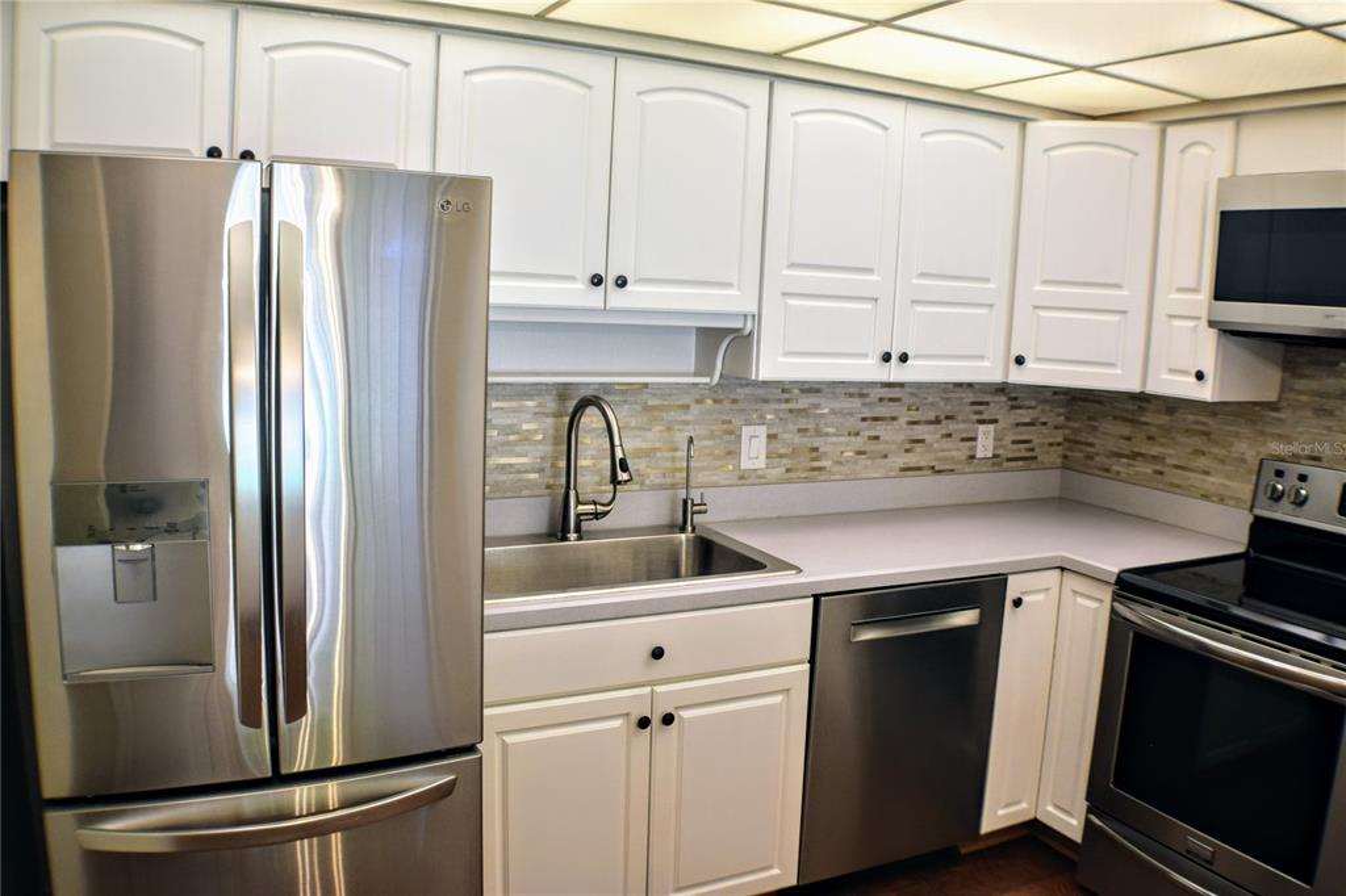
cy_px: 448
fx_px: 1402
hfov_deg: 51.3
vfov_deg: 35.5
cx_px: 673
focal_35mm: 38
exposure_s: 1/80
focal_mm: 25
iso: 400
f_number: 4.5
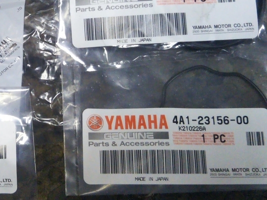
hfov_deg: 27.7
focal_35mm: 68
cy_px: 52
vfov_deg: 21.5
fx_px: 525
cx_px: 38
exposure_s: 1/26
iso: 223
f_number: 2.2
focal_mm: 4
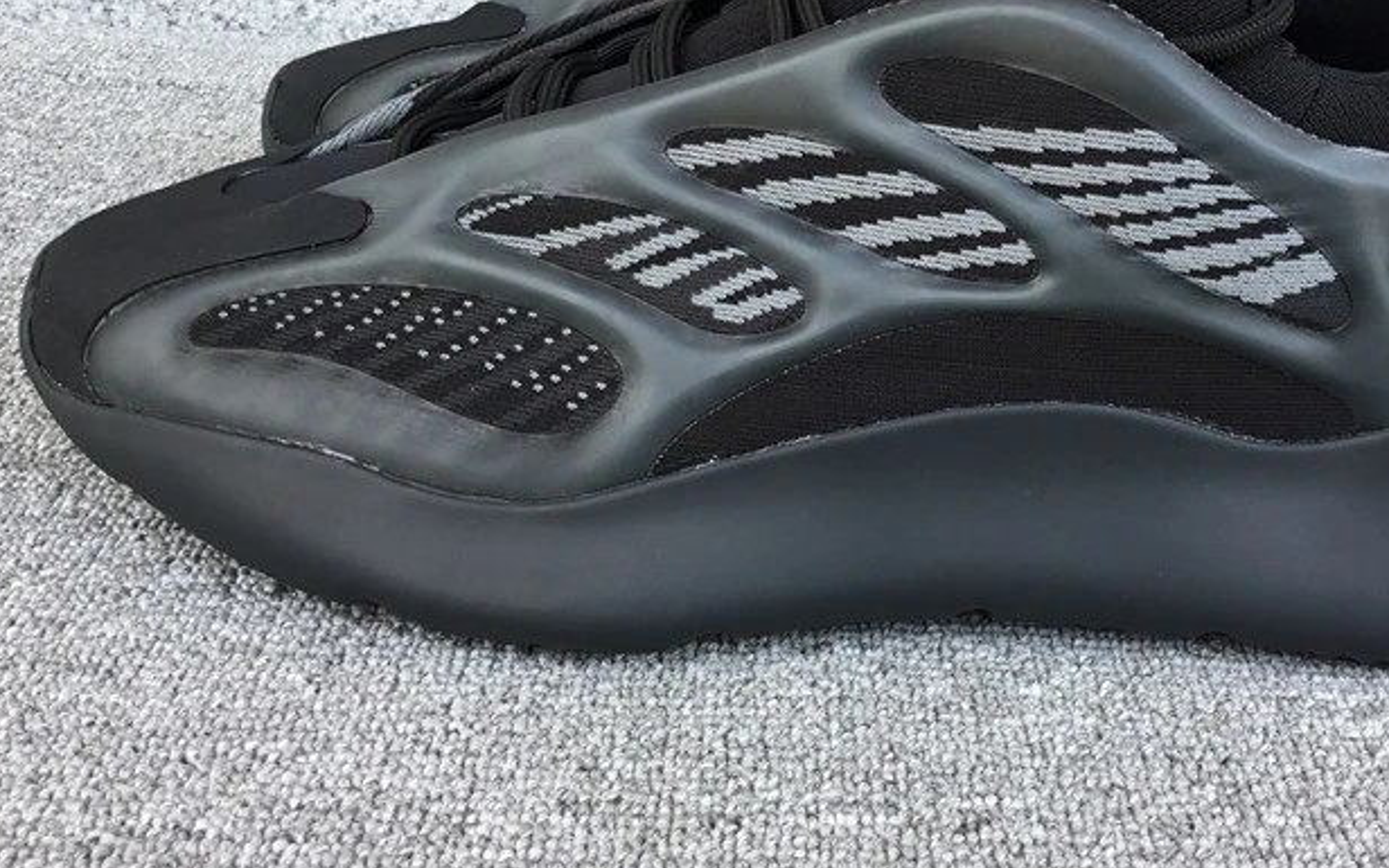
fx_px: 1817
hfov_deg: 41.5
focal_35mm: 48
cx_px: 888
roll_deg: -3.7
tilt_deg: -22.3
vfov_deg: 26.7
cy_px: 274
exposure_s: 1/109
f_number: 2.4
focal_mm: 3.3
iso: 25
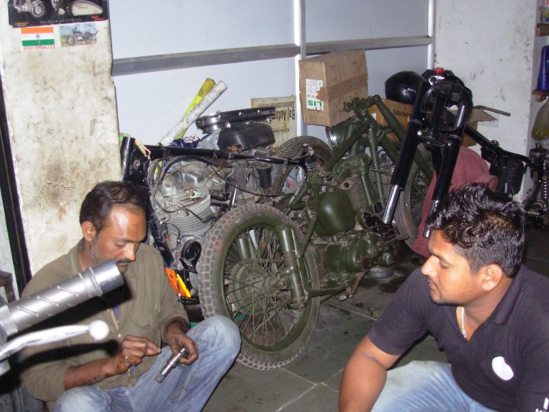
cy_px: 206
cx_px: 274
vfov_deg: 37.7
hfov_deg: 49.0
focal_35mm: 38
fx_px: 603
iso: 163
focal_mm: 6.3
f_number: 2.9
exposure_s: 1/105
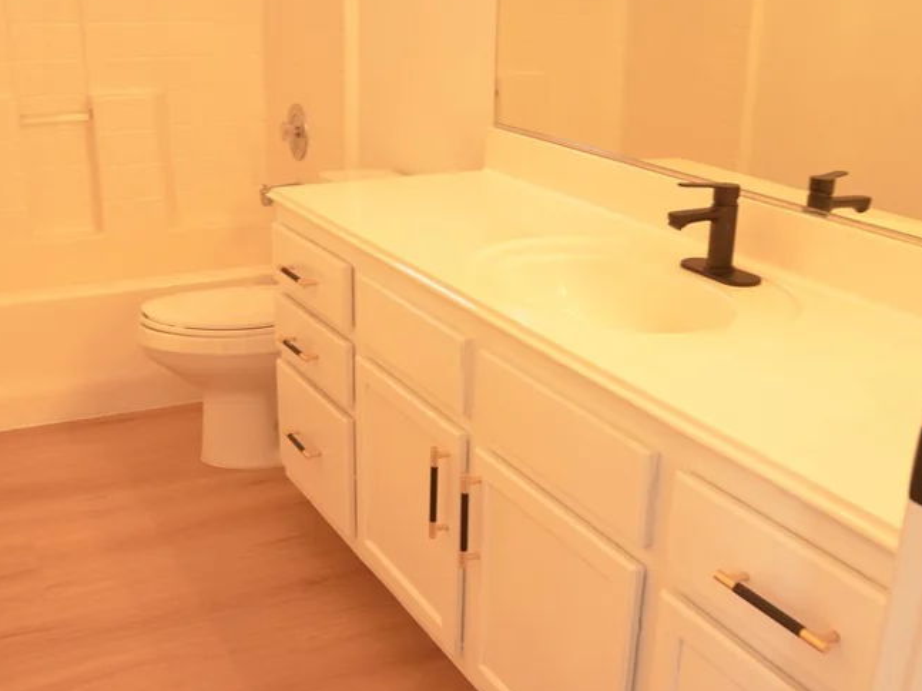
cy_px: 427
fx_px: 1092
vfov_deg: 35.0
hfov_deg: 45.7
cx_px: 419
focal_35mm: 41
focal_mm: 18
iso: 250
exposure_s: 1/30
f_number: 3.5
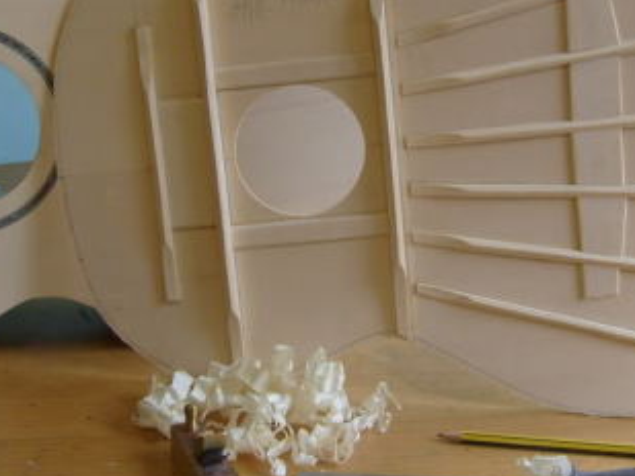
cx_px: 337
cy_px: 193
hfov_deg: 33.2
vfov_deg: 25.2
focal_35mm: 58
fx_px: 1064
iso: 100
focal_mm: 5.8
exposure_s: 1/45
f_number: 2.8
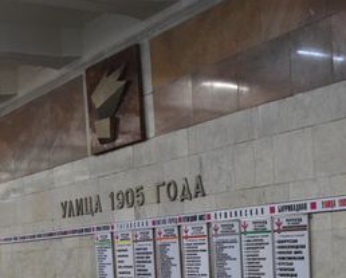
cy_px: 290
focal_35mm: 61
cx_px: 62
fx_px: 625
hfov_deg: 30.1
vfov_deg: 23.7
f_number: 3.2
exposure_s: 1/640
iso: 6400
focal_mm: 24
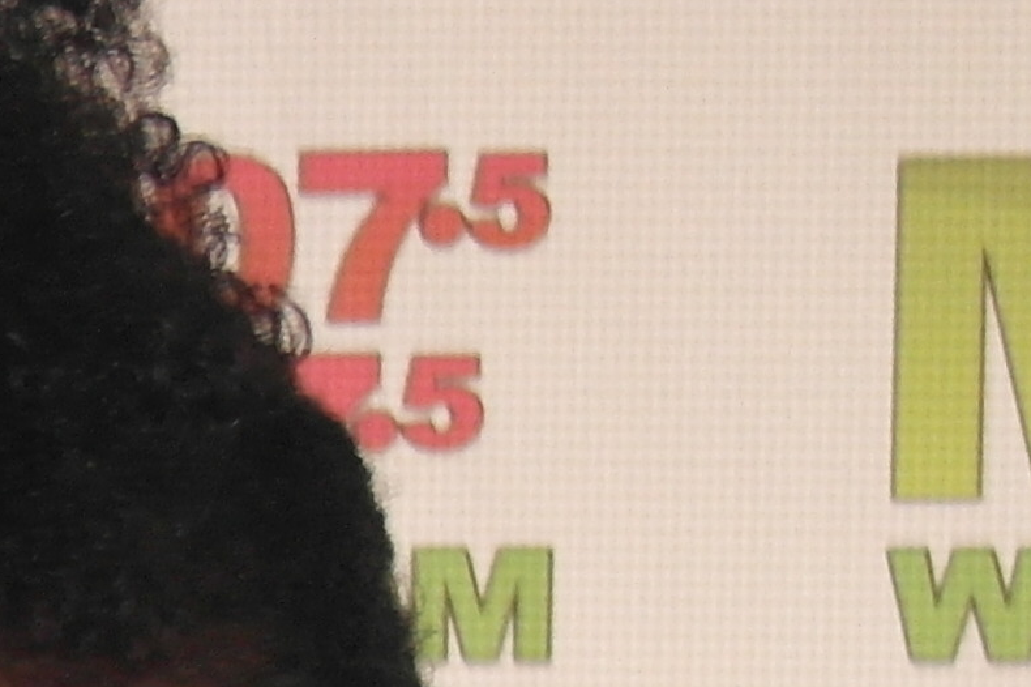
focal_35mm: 298
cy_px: 1576
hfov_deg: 6.2
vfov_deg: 4.5
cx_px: -2347
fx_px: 8530
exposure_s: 1/25
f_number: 4
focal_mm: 28
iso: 800
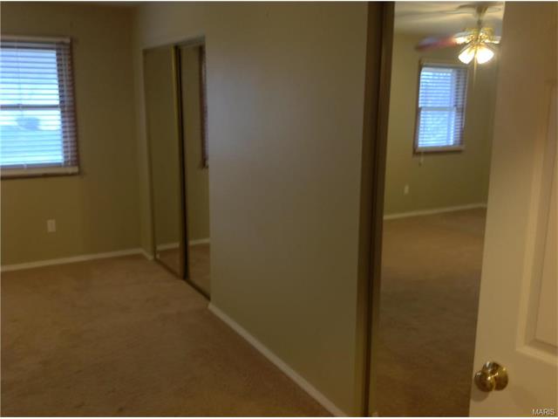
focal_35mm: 35
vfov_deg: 40.7
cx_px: 279
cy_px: 210
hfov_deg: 52.6
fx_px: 564
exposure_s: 1/15
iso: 125
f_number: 2.4
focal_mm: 4.28
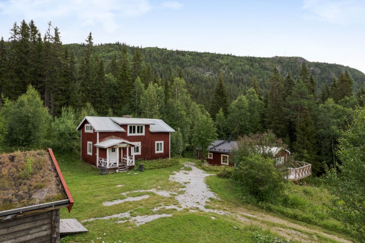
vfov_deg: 57.2
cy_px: 122
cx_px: 182
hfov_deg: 78.6
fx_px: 223
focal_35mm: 22
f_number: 2.8
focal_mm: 8.38
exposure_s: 1/640
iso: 100
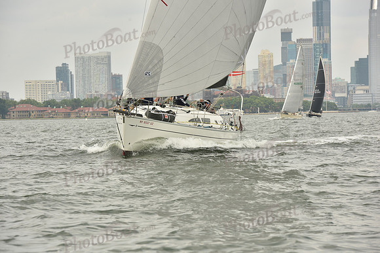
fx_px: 1742
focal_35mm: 165
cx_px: 190
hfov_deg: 12.4
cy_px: 126
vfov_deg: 8.3
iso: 250
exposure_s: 1/640
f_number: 9
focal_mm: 165
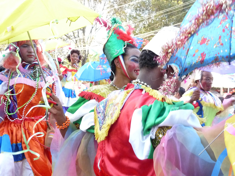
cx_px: 118
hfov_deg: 54.0
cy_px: 88
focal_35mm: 34
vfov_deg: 41.8
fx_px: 231
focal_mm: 4.8
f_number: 2.8
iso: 400
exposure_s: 1/250
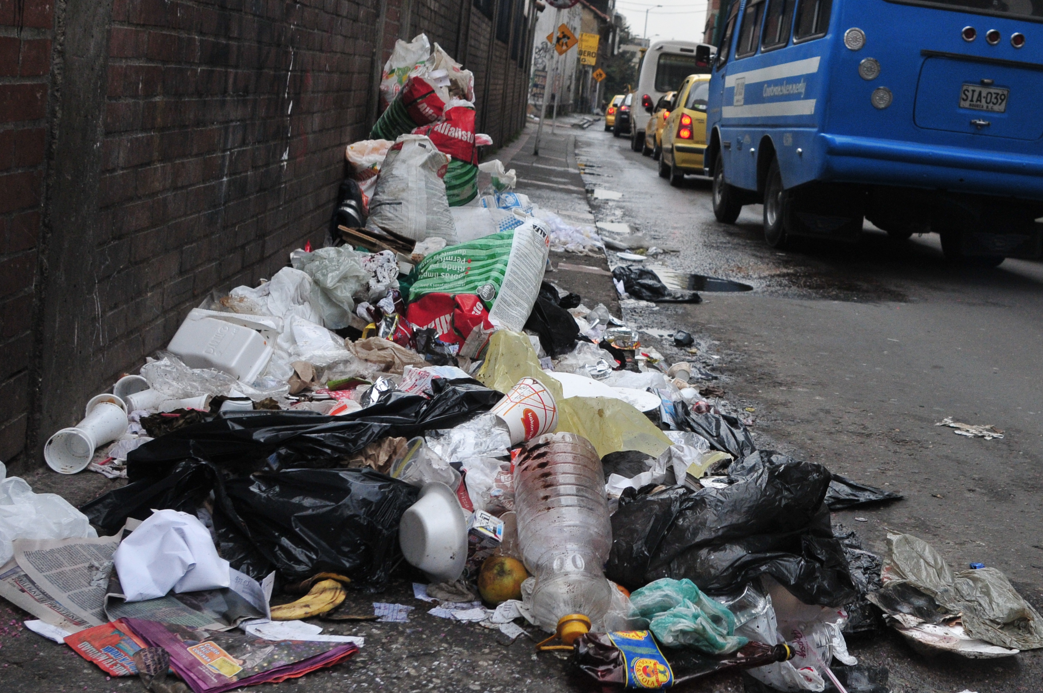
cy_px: 271
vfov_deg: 28.5
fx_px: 1360
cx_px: 786
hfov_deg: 40.7
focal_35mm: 47
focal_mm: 20
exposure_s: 1/2000
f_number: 4
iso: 640
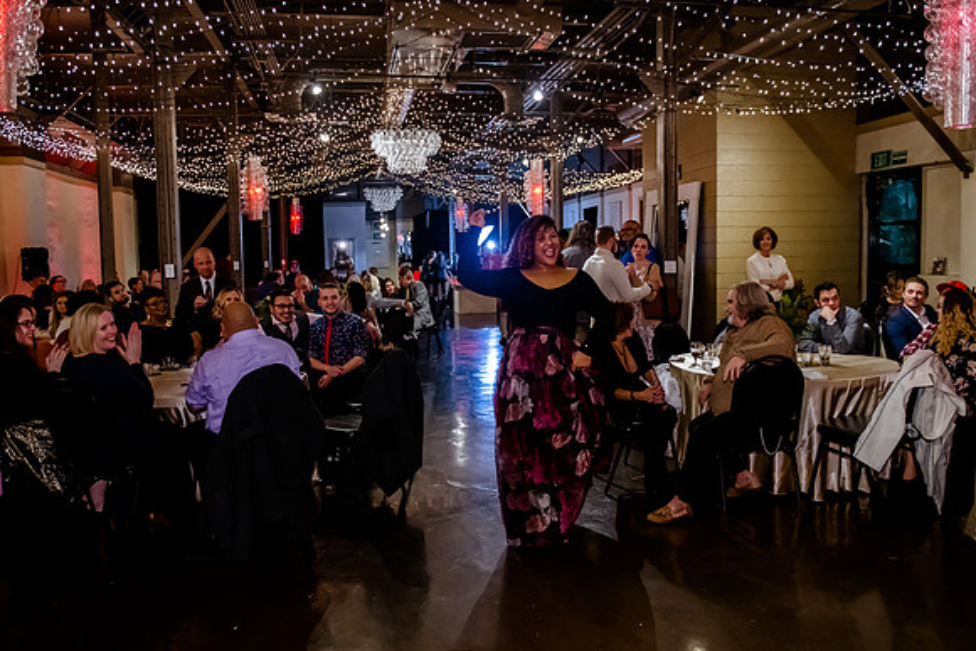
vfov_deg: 46.4
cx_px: 473
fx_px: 759
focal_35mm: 28
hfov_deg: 65.4
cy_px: 311
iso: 5000
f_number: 2.8
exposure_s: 1/200
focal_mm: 24
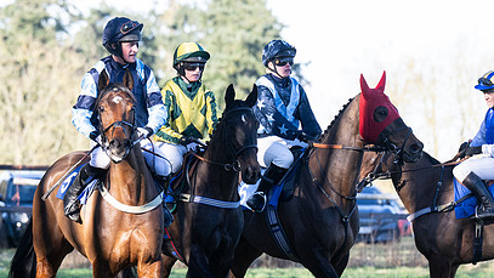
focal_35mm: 531
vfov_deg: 2.3
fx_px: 6956
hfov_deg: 4.1
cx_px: 221
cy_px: 178
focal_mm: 200
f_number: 5
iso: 400
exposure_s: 1/640
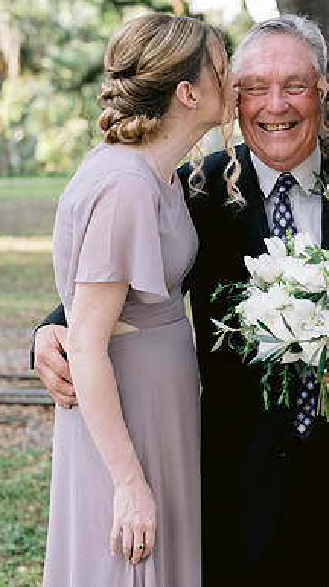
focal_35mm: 79
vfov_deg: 26.9
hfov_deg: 15.2
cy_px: 294
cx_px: 262
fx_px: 1228
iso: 400
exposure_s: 1/320
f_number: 2.8
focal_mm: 50
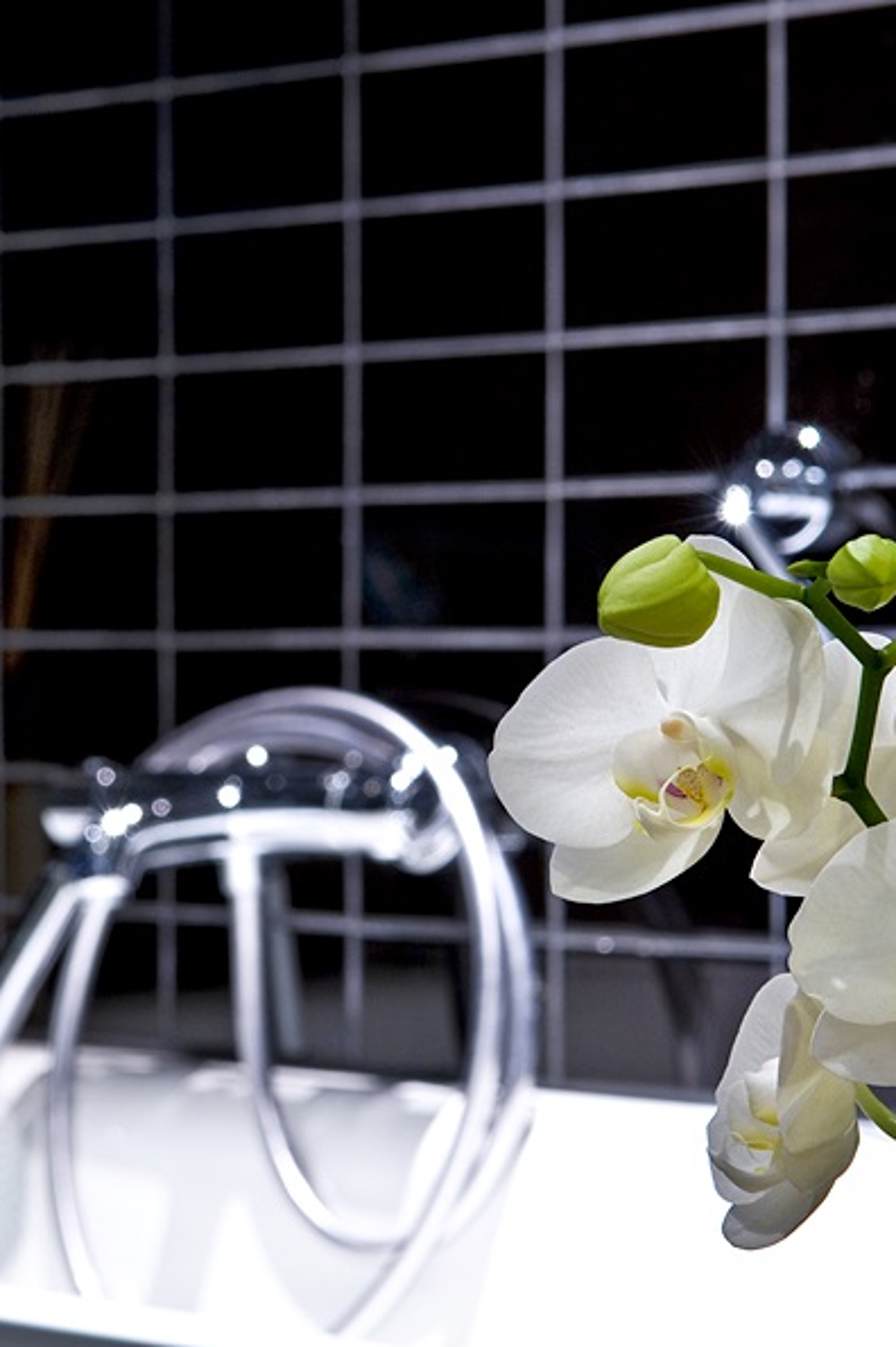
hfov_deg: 11.0
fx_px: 4663
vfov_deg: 16.4
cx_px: 405
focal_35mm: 125
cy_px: 672
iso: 200
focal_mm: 55
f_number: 10
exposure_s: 2.5
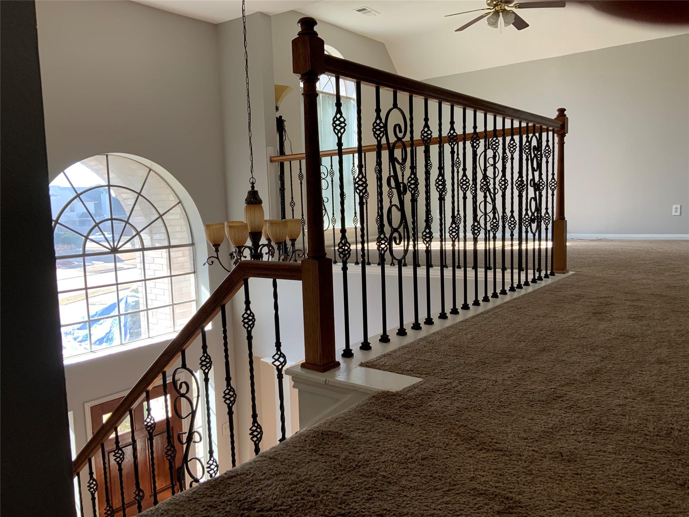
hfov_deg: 61.7
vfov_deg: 48.2
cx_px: 344
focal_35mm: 29
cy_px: 258
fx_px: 577
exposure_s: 1/122
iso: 32
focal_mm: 3
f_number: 1.8
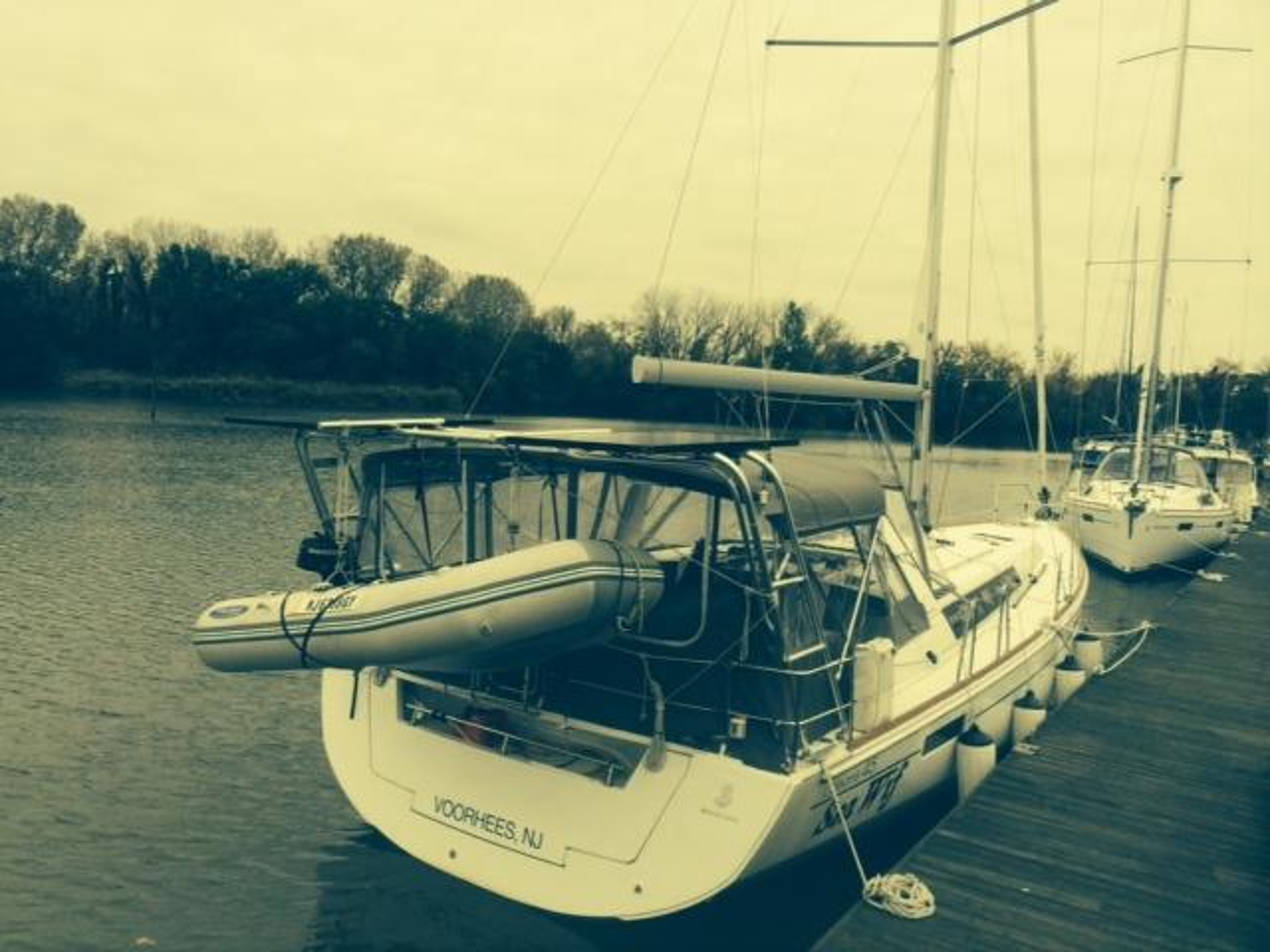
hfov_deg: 60.0
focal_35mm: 30
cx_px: 635
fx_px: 1101
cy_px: 476
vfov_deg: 46.8
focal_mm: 4.12
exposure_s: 1/406
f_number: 2.2
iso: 32
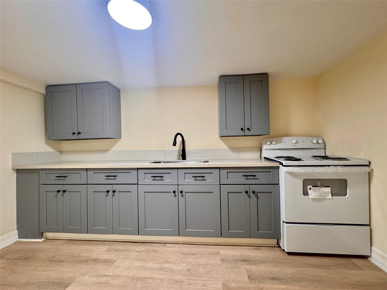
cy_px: 145
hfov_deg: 102.1
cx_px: 194
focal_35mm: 14
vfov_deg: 85.7
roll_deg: -0.1
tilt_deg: -0.6
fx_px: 156
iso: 160
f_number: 2.2
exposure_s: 1/60
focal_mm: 2.22
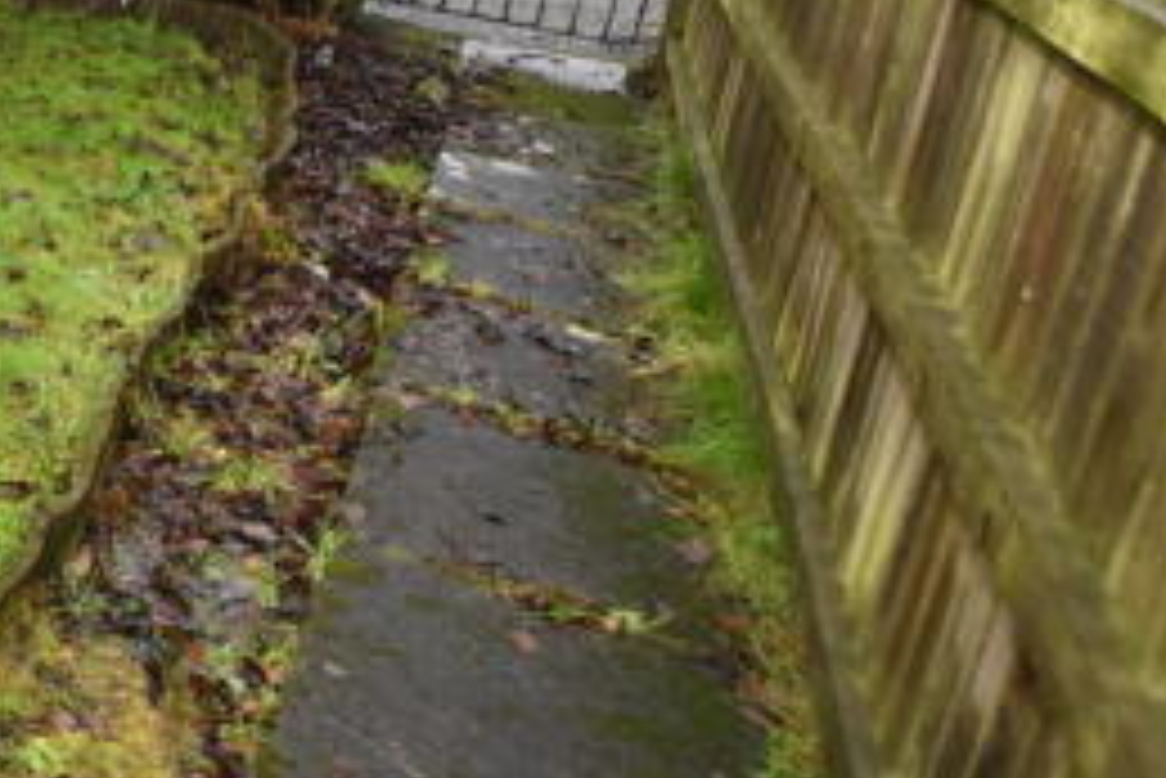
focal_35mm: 38
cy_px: 34
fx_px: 1231
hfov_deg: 36.7
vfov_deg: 32.7
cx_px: -281
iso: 800
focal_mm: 10
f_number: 5.6
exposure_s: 1/125
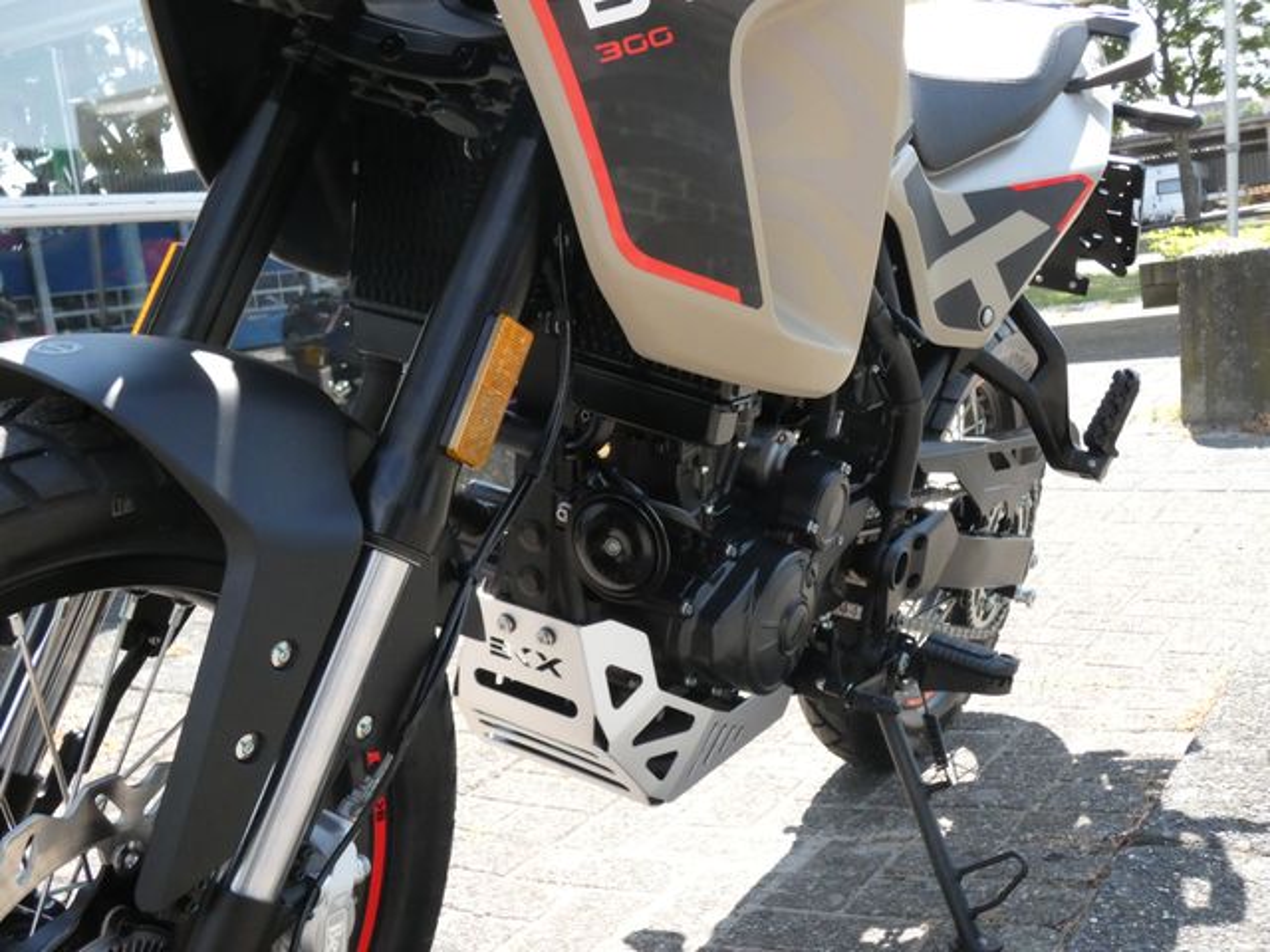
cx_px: 635
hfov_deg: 43.9
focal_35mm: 43
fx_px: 1578
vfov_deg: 33.6
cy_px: 476
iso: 800
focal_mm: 7.8
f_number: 5
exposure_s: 1/800
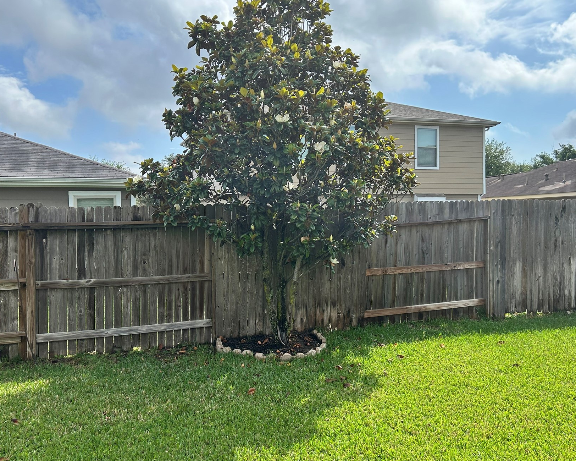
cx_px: 275
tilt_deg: -2.4
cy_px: 237
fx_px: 545
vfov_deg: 45.8
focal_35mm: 32
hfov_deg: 55.6
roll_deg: +1.2
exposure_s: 1/4115
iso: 50
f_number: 1.5
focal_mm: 5.7
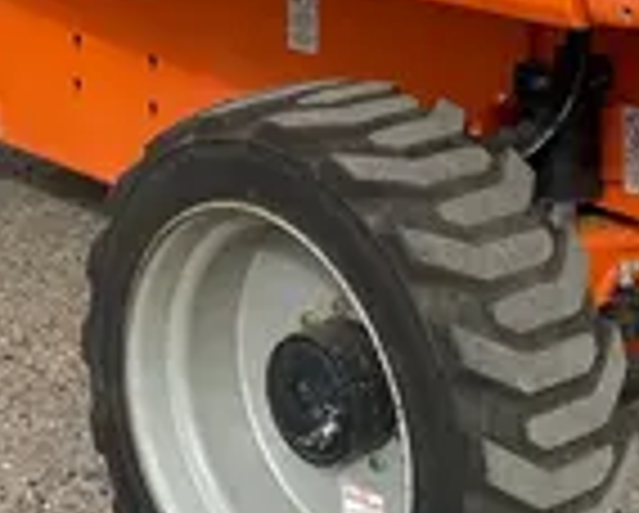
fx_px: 1856
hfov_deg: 19.5
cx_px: 261
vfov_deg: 14.9
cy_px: -187
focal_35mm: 98
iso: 32
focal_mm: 4.25
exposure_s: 1/2688
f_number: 1.8
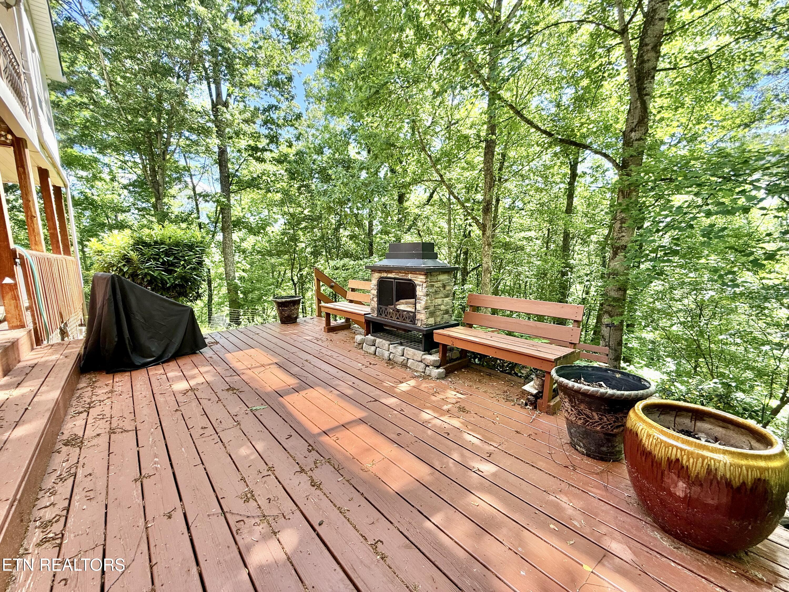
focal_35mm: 14
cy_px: 296
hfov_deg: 102.1
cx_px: 394
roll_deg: +2.0
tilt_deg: -5.7
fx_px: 319
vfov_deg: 85.7
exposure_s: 1/127
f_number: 2.2
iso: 64
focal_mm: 2.22
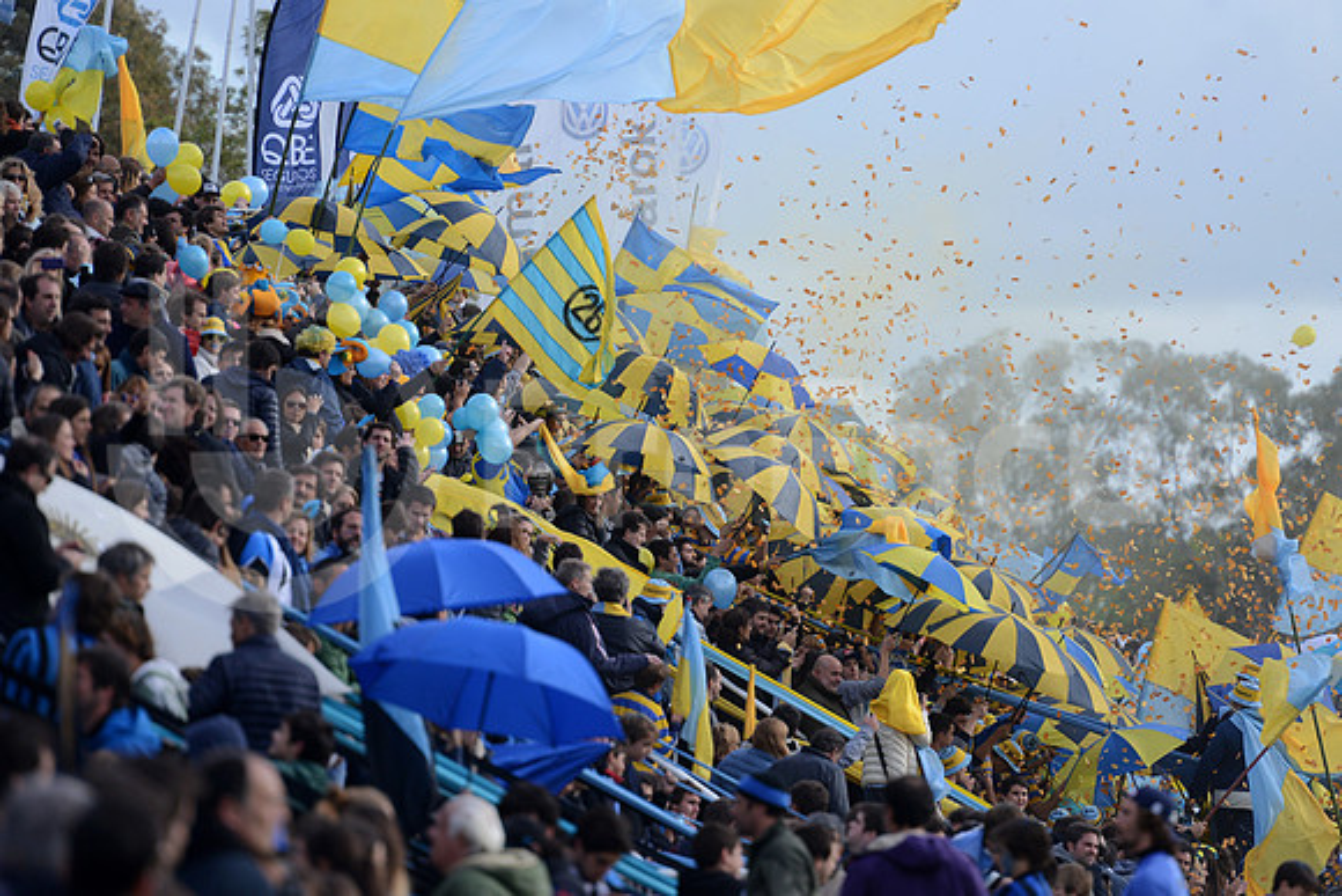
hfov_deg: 7.4
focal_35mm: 280
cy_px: 448
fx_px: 10440
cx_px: 671
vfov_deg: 4.9
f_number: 4
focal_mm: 280
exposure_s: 1/1600
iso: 500
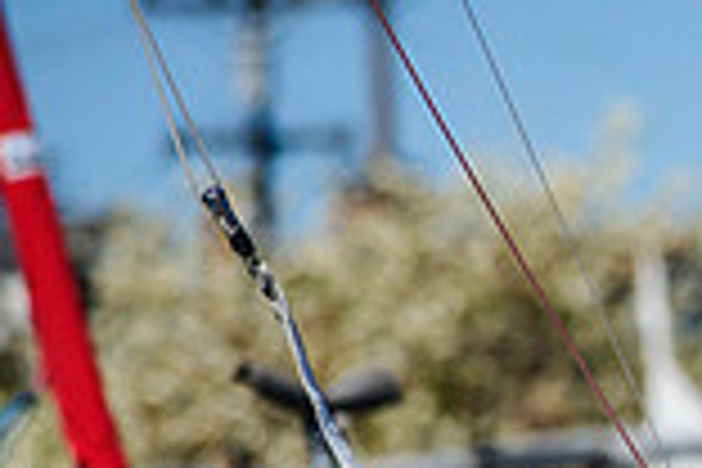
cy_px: 756
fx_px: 13395
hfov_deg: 3.0
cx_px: 1076
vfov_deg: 2.0
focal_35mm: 687
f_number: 4
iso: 320
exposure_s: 1/5000
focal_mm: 185
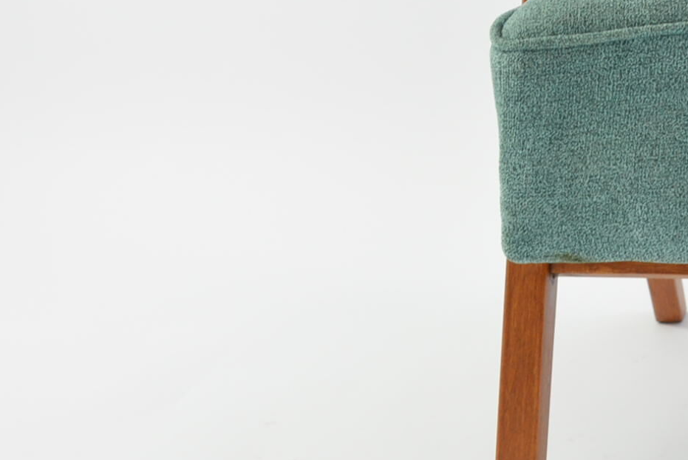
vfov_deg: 12.9
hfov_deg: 17.7
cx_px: 962
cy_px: 67
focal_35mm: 106
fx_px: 2028
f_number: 5.6
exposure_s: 1/60
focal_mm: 22
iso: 400
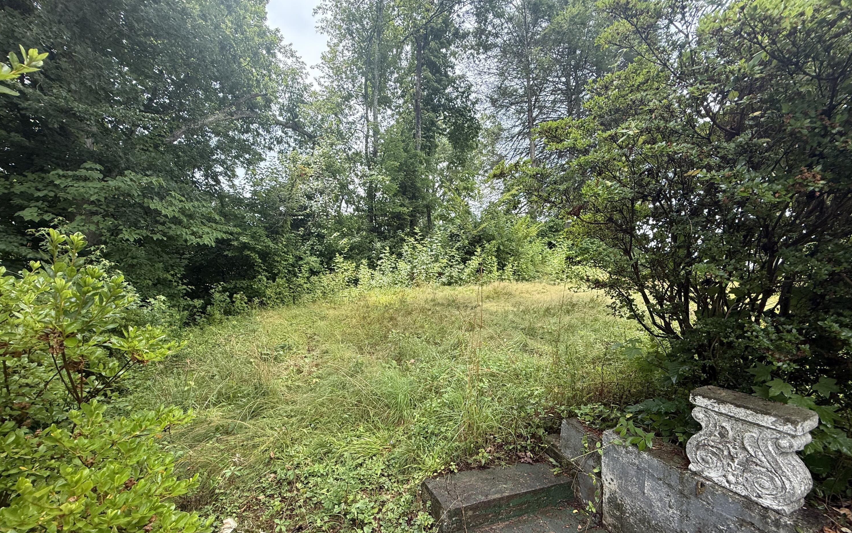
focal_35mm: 15
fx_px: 348
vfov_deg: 74.0
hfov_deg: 101.5
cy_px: 319
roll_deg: -2.6
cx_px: 428
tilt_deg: -4.2
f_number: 2.2
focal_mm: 2.22
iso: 64
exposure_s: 1/458
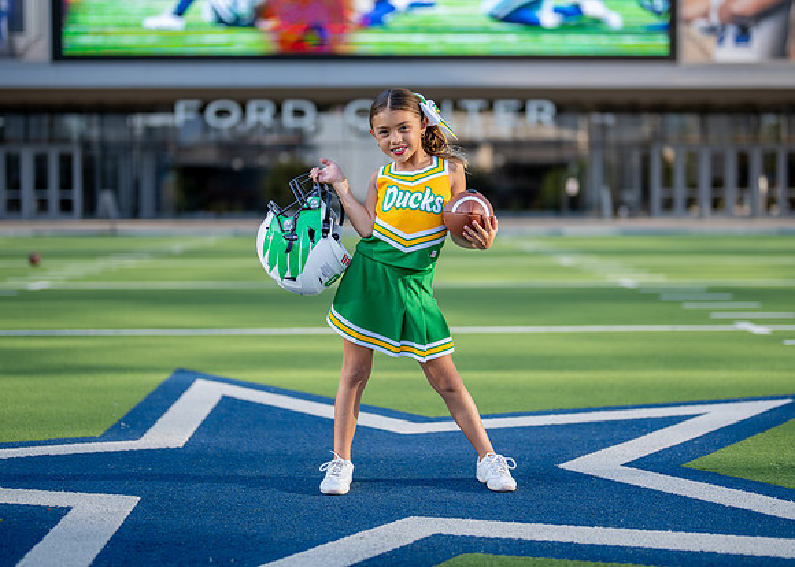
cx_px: 423
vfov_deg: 22.7
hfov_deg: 31.4
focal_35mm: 63
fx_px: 1416
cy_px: 263
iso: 100
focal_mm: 50
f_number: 1.2
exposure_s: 1/3200
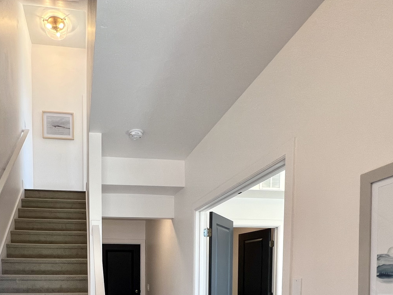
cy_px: 293
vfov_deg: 45.2
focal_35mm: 26
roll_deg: -0.2
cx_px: 129
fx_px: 295
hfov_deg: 65.4
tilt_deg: -3.8
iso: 100
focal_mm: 1.57
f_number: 1.8
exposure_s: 1/120
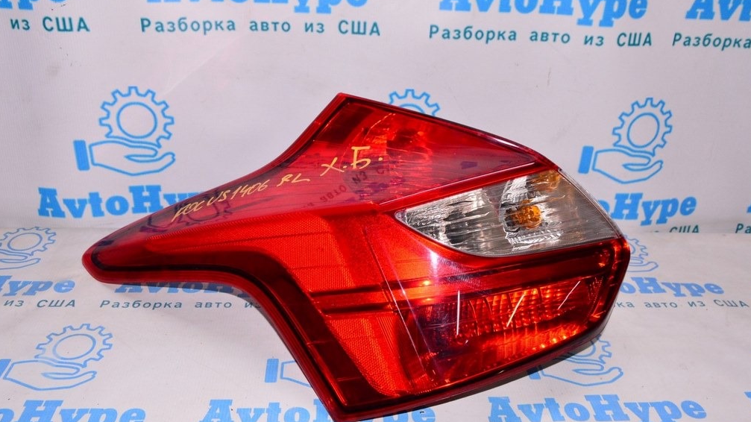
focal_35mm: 34
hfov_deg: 58.7
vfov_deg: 35.1
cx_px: 379
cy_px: 195
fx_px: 668
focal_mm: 21
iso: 1600
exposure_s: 1/200
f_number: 8
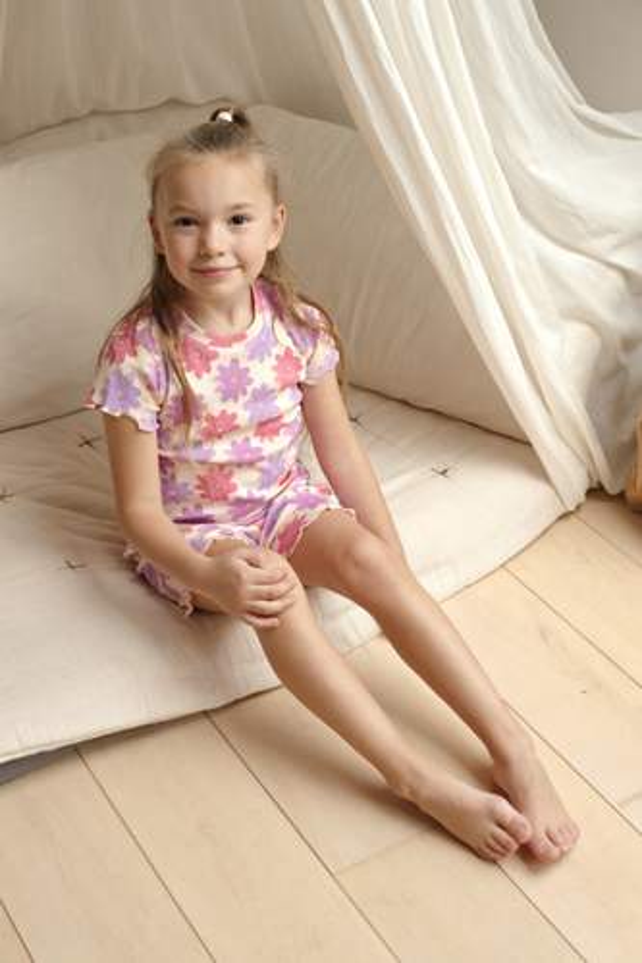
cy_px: 482
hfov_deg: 27.0
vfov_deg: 39.6
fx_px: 1338
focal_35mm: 50
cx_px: 321
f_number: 5.6
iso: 640
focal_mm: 50
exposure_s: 1/160
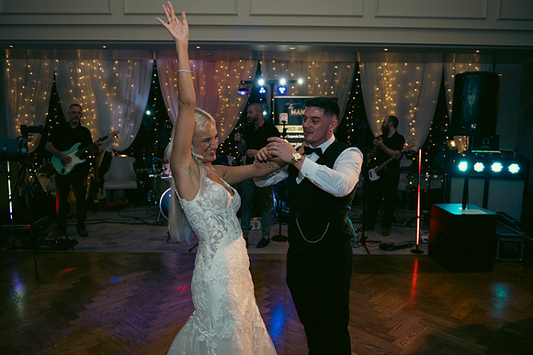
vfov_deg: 48.0
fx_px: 400
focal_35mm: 27
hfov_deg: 67.4
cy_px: 178
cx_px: 266
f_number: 3.5
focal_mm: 27
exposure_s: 1/160
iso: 640
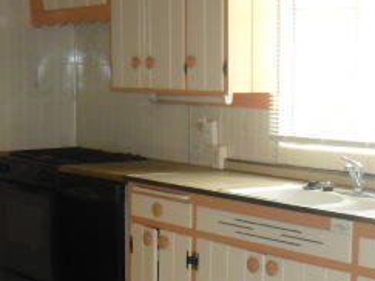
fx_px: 1029
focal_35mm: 95
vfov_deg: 15.5
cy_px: 204
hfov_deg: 20.5
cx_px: 272
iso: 200
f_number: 3.1
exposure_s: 1/100
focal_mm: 6.3
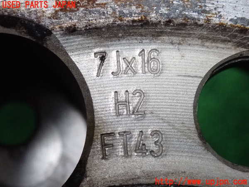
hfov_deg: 19.6
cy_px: 94
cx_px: 124
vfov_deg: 14.8
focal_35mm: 100
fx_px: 719
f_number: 4.9
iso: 1600
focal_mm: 18
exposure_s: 1/125
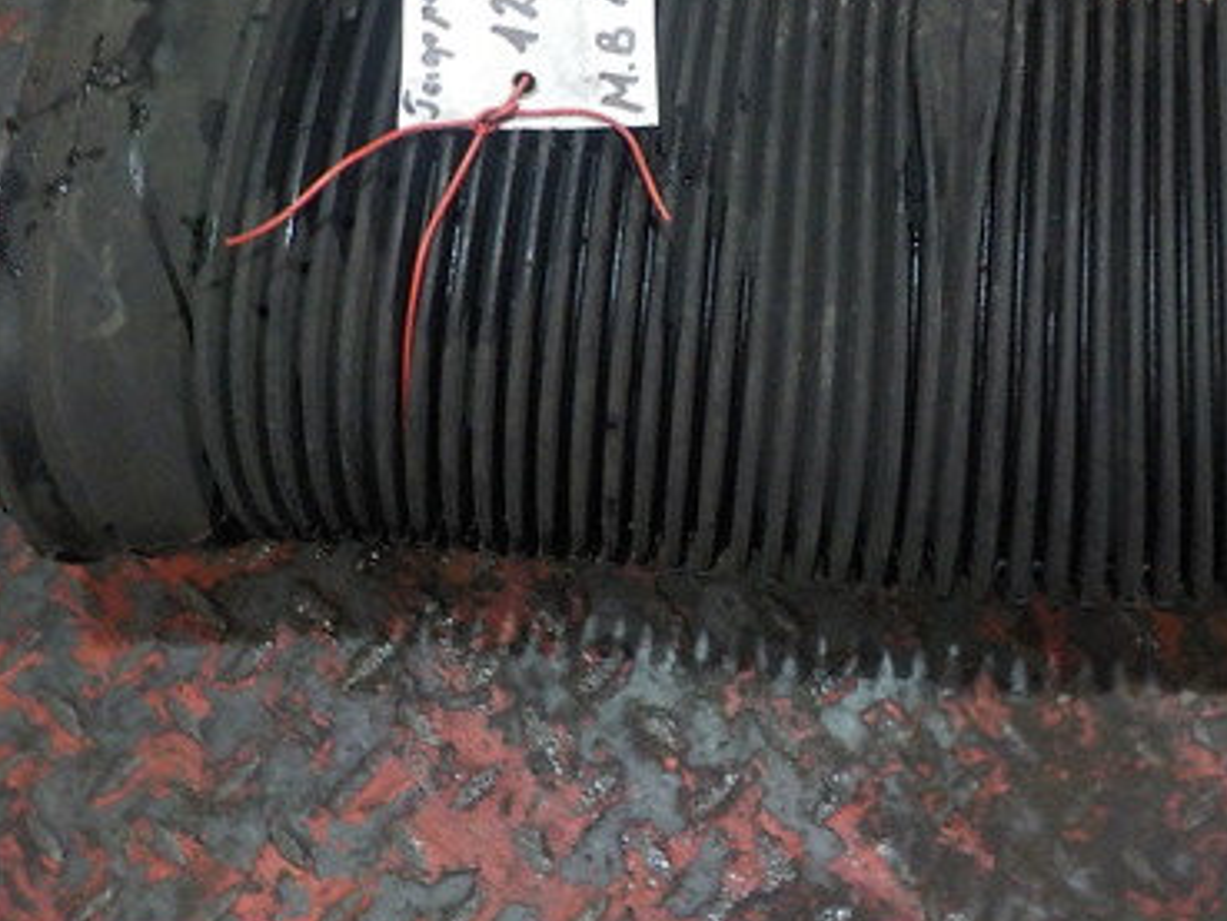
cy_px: 166
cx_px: 815
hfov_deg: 36.4
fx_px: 1844
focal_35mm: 52
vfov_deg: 27.4
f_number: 3.3
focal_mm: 4.1
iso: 450
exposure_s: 1/15
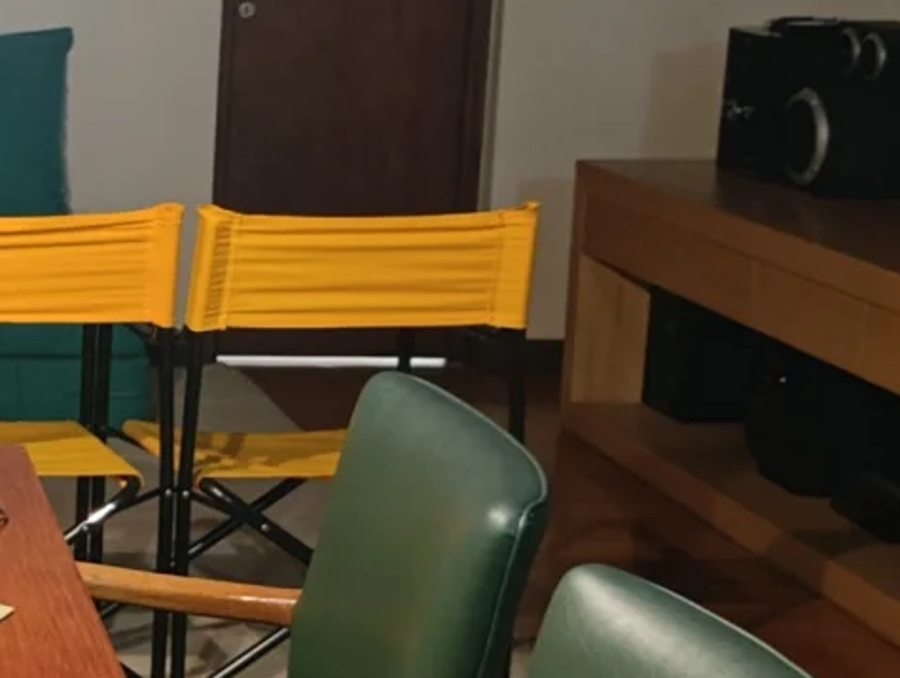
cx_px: -510
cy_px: 301
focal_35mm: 93
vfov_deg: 15.9
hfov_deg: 18.3
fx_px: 2422
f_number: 1.65
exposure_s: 1/25
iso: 1892
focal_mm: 6.11
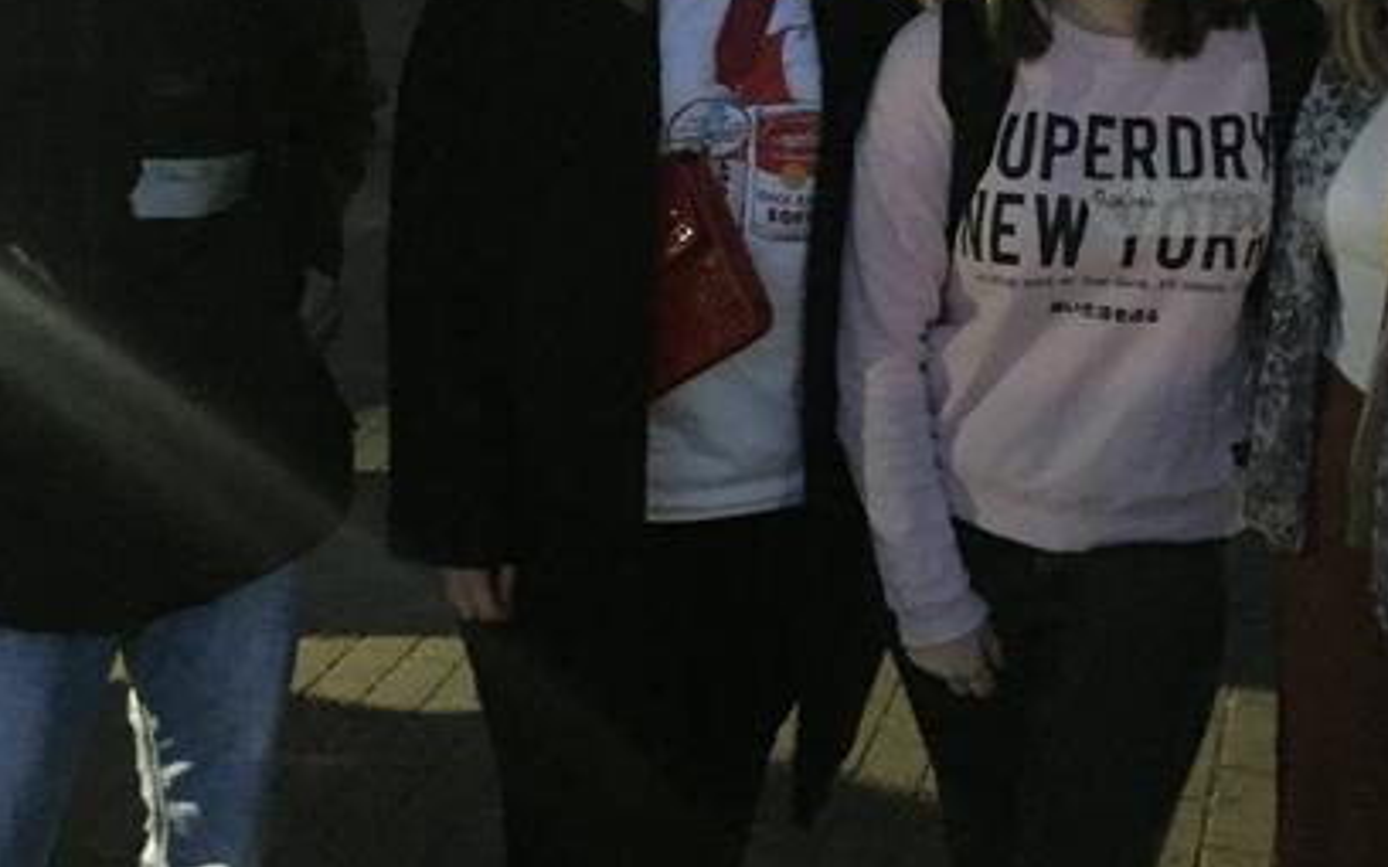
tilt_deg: -16.4
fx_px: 1854
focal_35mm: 49
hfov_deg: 41.0
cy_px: 180
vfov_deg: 25.9
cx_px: 769
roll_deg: -1.2
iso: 2000
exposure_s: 1/17
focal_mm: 4.15
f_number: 2.2
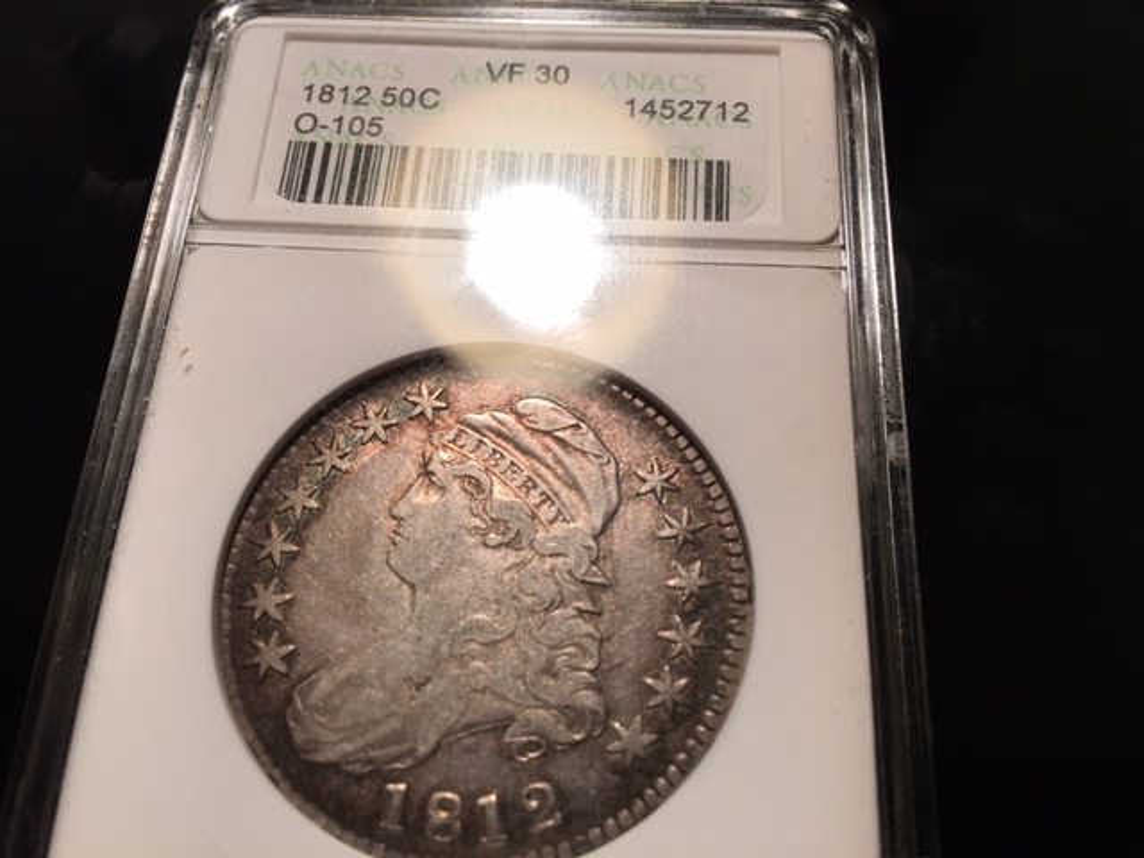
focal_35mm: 29
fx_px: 958
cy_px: 429
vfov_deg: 48.2
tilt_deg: -65.8
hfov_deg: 61.7
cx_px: 572
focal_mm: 4.15
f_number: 2.2
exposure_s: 1/30
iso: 32
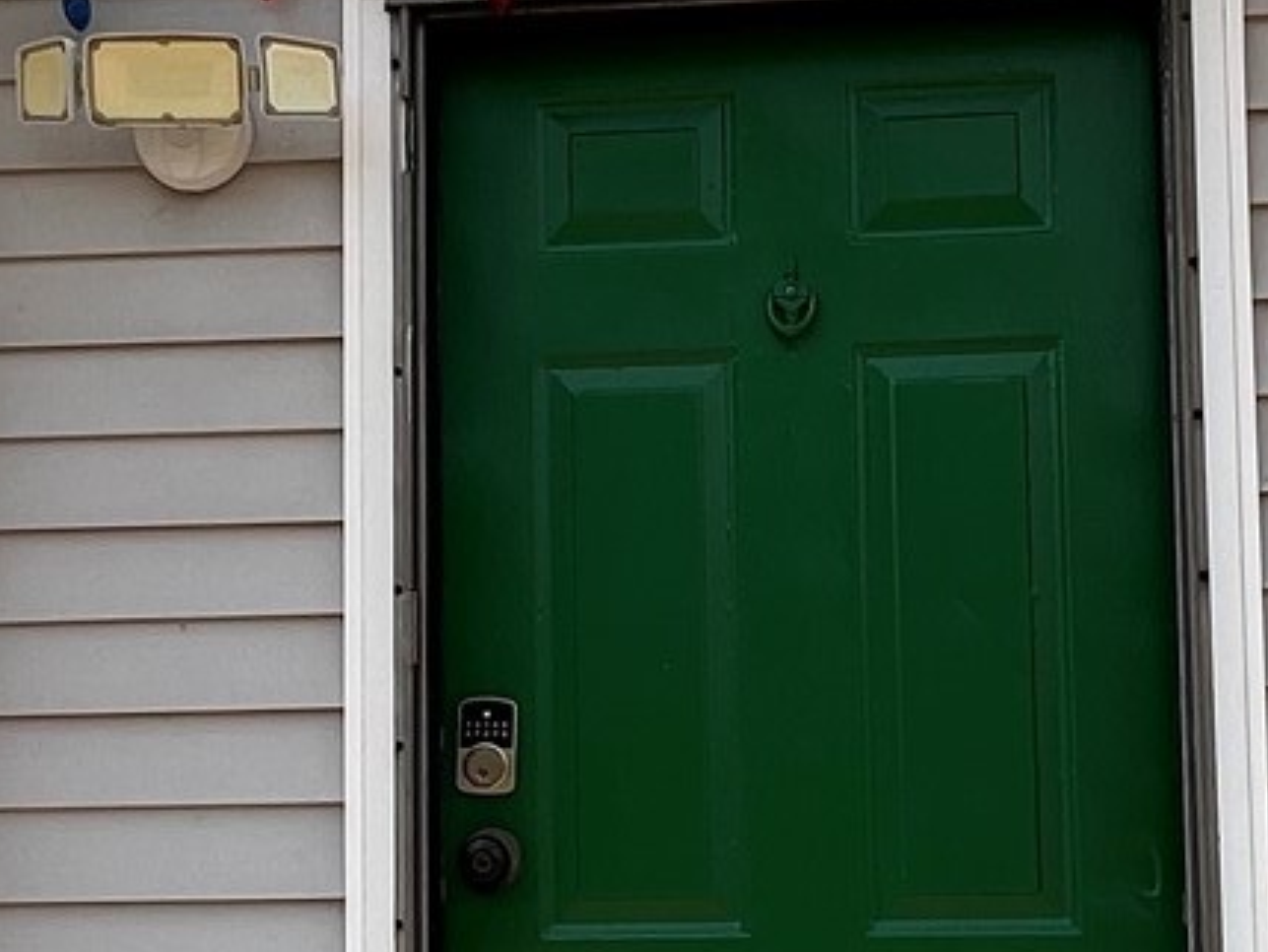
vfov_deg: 23.6
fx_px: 2272
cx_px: 680
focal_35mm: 62
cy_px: 553
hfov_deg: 31.2
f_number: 1.8
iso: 32
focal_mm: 1.57
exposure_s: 1/1107
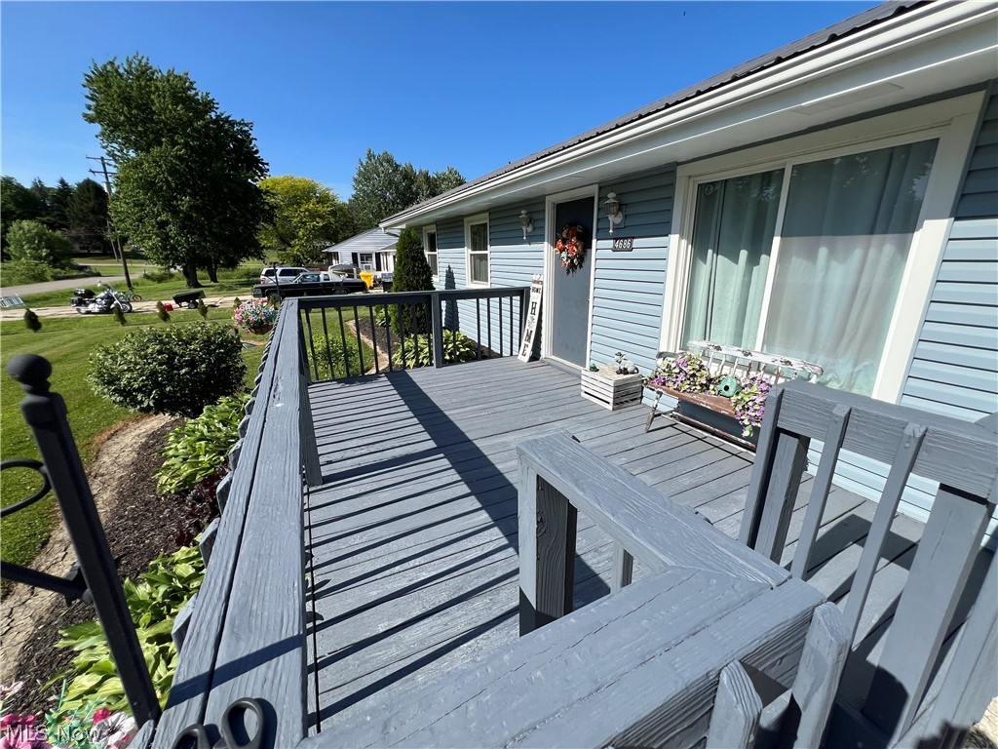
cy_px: 374
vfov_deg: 89.9
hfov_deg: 106.2
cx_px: 499
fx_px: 375
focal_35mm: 13
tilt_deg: -17.2
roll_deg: +1.0
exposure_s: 1/1980
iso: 32
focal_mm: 1.57
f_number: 1.8
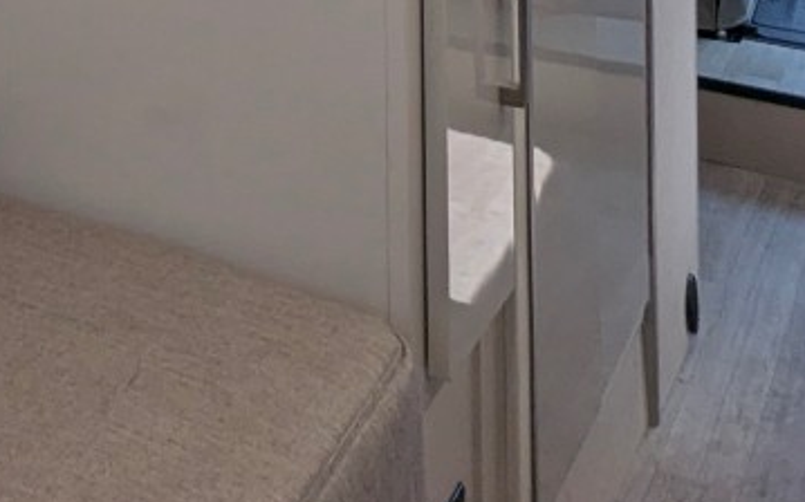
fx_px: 1447
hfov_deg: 29.6
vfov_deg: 15.2
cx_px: 62
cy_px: -549
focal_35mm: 66
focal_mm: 2.35
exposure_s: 1/228
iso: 69
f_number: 2.2
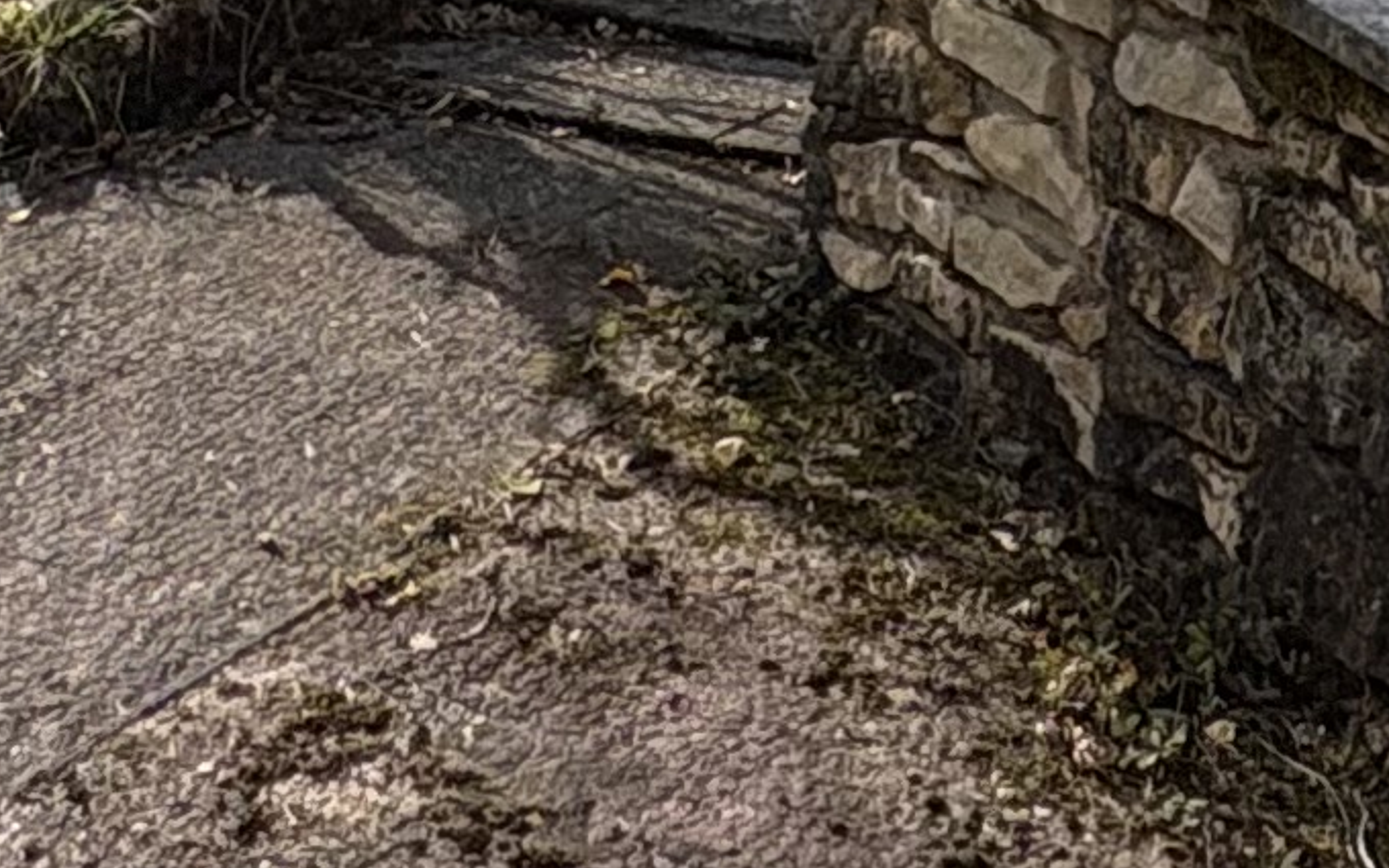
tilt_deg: +22.1
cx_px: 980
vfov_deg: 11.1
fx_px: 3331
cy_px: -1509
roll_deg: -0.4
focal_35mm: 88
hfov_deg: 23.4
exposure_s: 1/2770
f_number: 2.2
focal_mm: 2.22
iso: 50
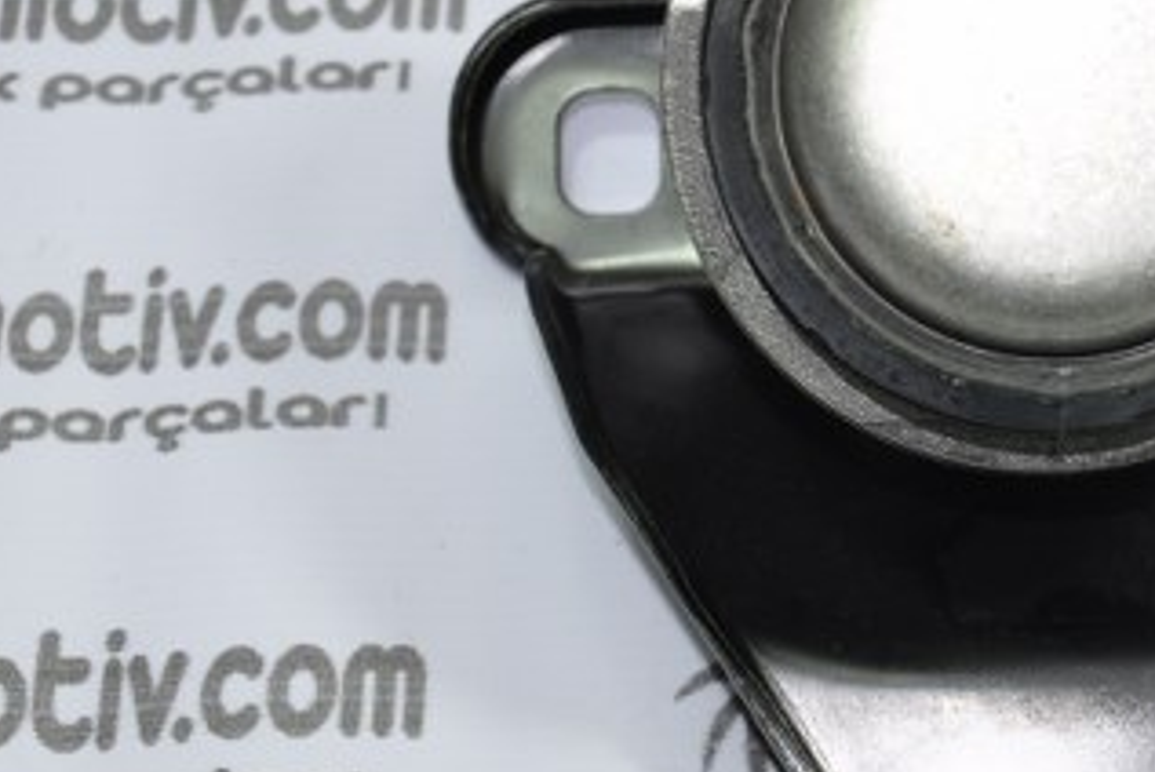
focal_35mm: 136
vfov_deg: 10.1
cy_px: 211
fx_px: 4367
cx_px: 1031
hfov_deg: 14.9
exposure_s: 1/40
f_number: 5
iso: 200
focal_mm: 32
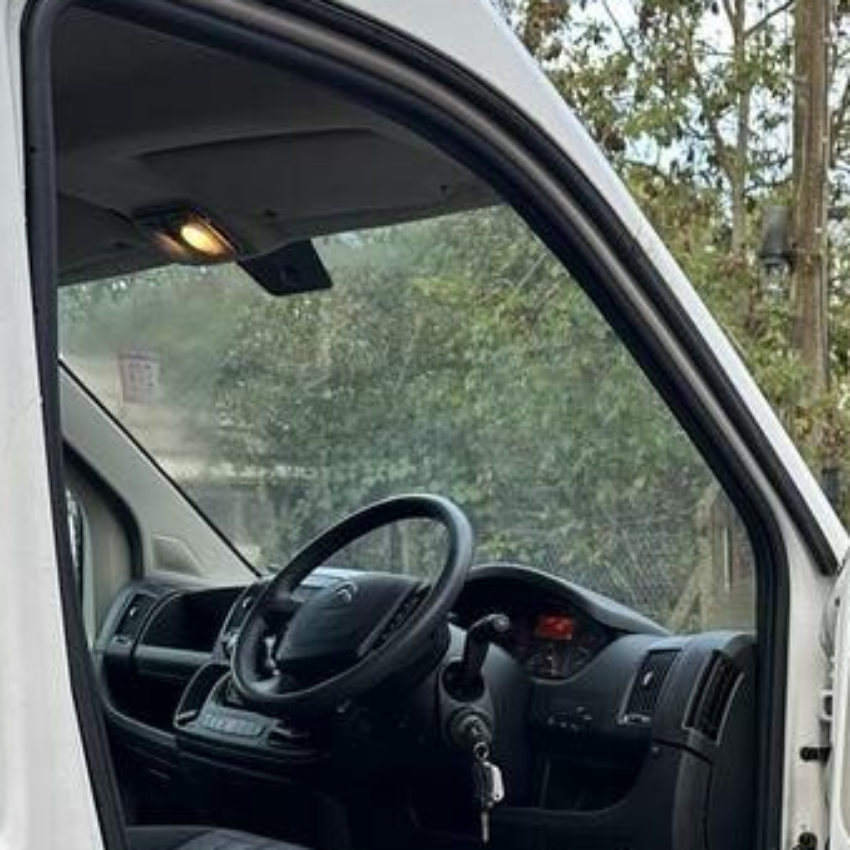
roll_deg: +0.0
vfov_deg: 28.7
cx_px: 732
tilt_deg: -8.9
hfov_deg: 29.5
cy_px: 847
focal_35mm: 56
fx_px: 1556
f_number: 1.78
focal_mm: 6.86
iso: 100
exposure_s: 1/121
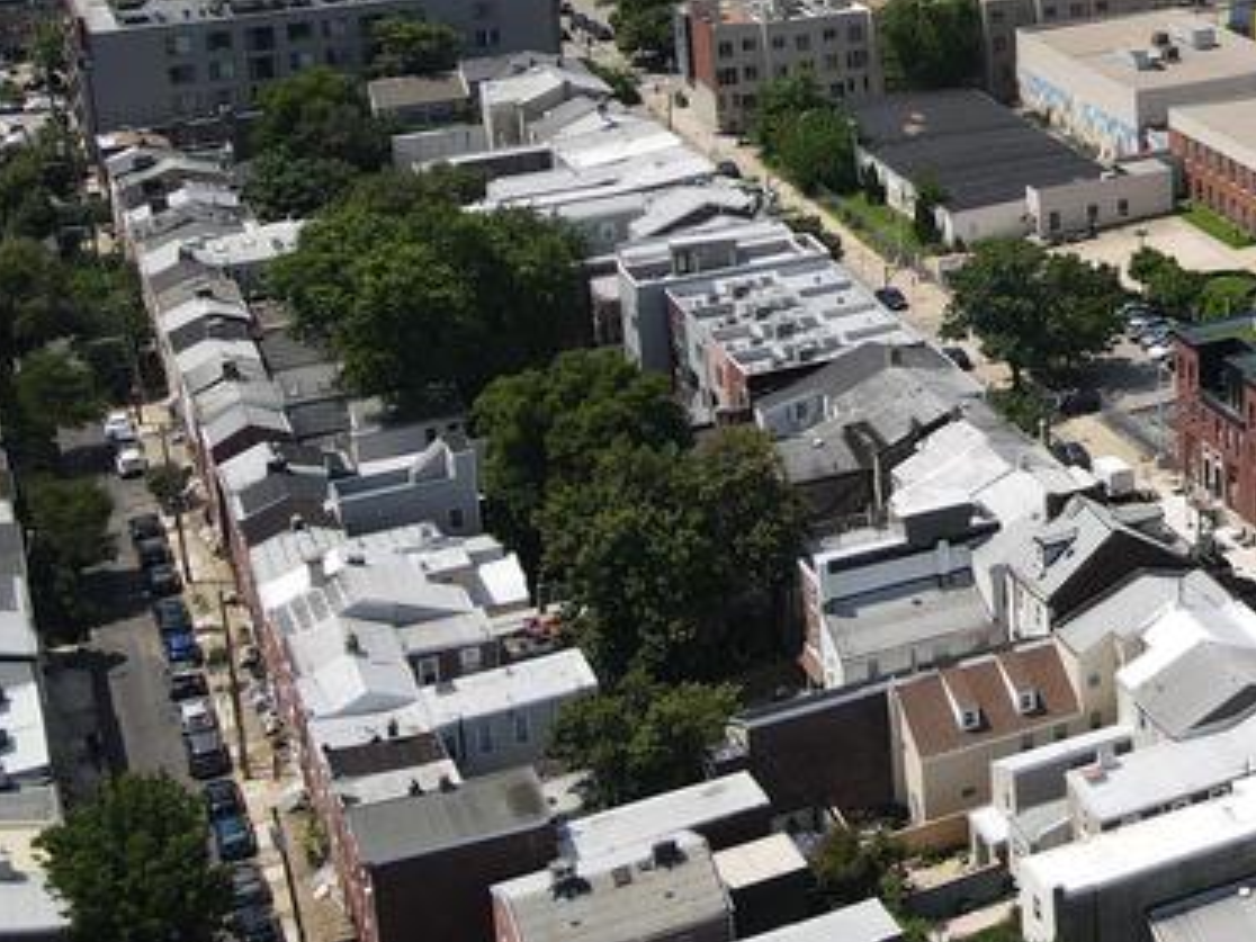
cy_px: -30
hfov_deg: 25.7
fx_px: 2395
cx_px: 1587
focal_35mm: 66
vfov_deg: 21.4
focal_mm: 4.5
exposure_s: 1/1000
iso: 100
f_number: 2.8
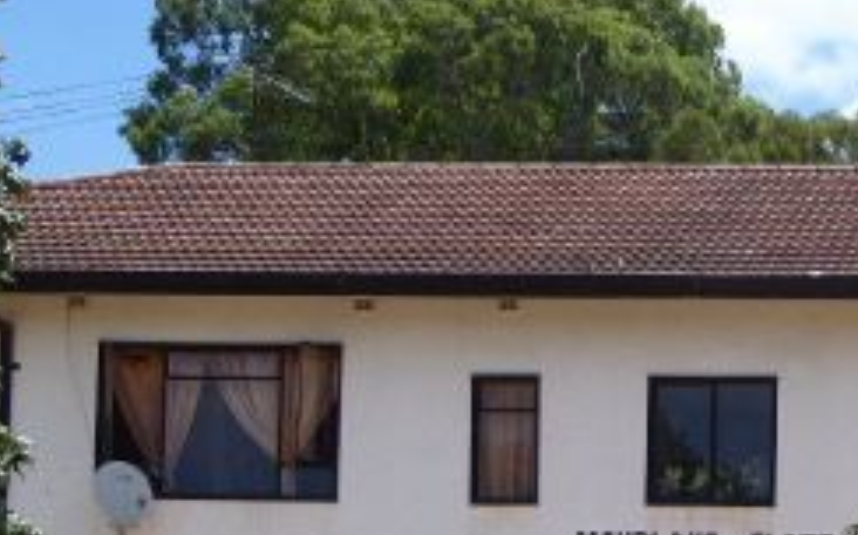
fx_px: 2733
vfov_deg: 10.9
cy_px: 672
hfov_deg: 17.3
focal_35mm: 117
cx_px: 928
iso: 80
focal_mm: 7.2
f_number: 3.8
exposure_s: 1/500
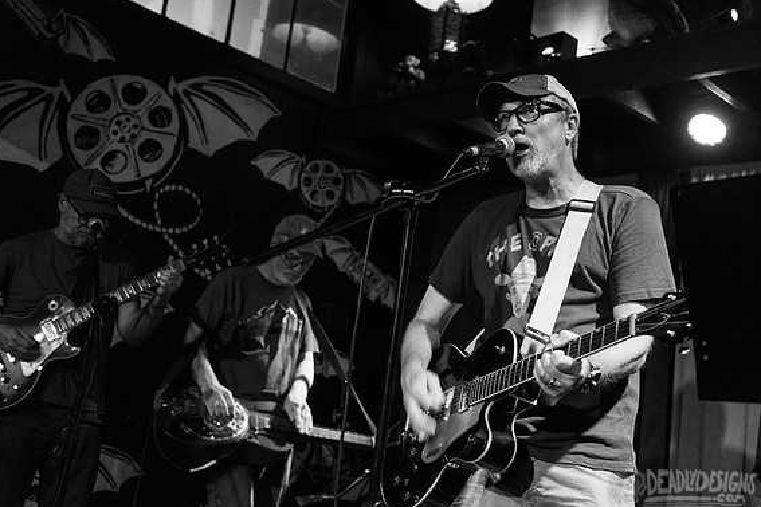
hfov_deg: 45.4
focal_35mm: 43
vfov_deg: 31.2
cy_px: 257
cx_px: 380
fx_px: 909
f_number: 3.2
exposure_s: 1/80
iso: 3200
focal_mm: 42
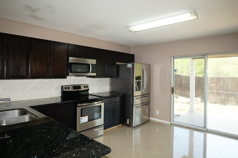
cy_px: 71
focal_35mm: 21
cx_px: 110
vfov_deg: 59.4
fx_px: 139
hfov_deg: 81.1
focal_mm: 10
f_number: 4
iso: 160
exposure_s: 1/60
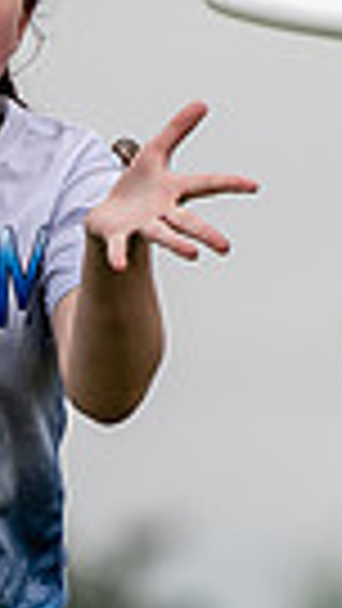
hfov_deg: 0.8
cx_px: 81
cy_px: 428
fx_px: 25376
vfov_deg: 1.4
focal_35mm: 1575
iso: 110
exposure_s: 1/1000
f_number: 2.8
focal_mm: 200
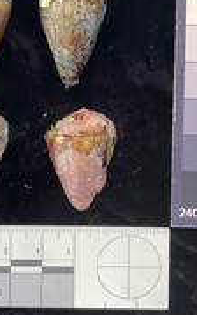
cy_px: 122
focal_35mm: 60
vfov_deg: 33.9
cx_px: 100
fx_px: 515
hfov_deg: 21.7
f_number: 1.8
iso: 40
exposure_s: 1/60
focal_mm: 3
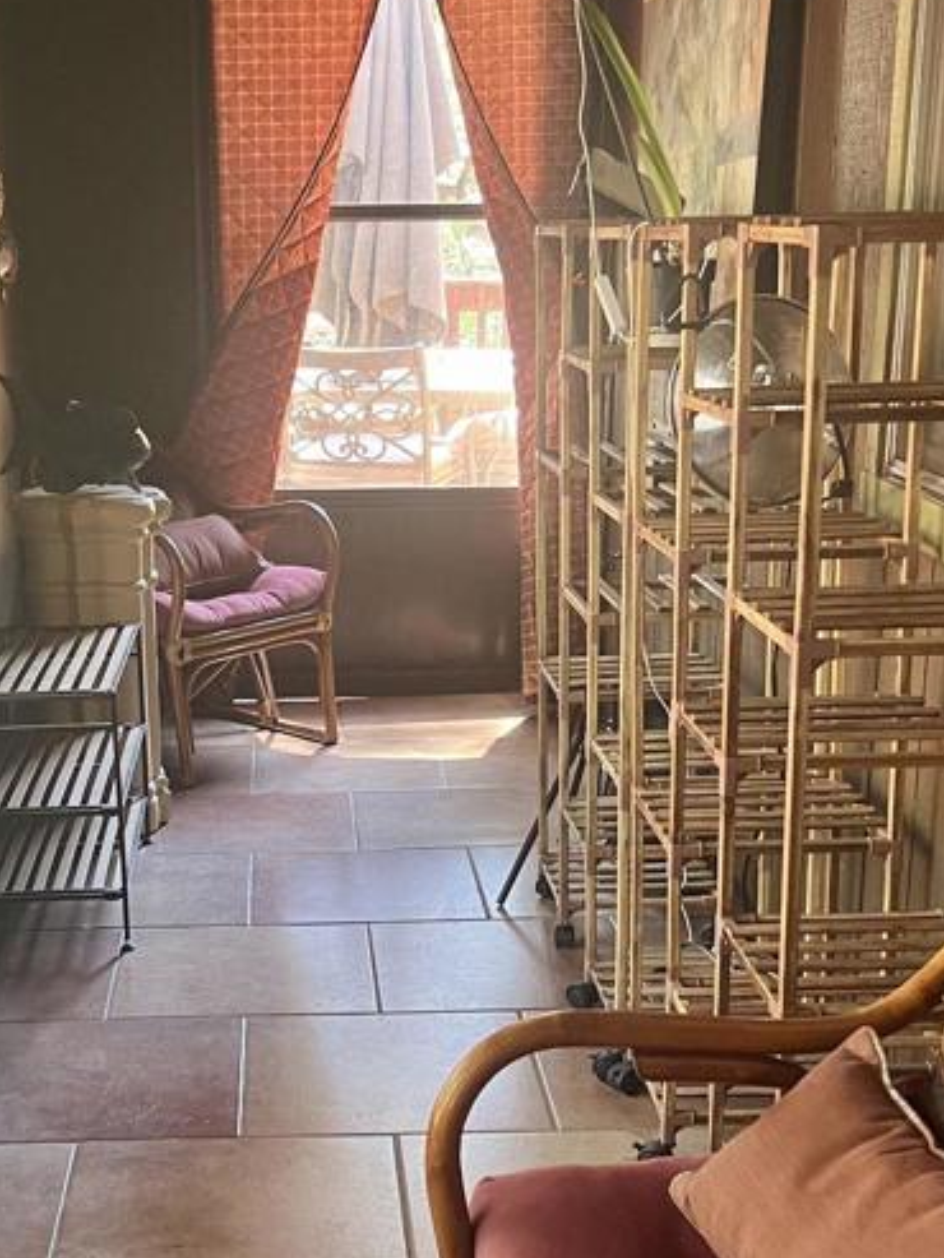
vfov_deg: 35.3
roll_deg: +1.2
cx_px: 311
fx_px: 1963
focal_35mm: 54
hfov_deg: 26.9
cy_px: 819
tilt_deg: -16.7
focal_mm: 5.7
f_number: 1.5
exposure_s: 1/60
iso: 160
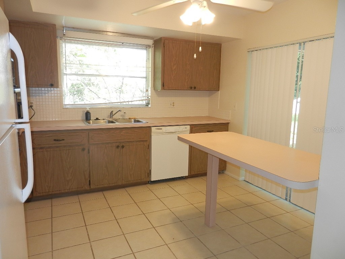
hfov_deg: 69.4
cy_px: 130
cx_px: 172
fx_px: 249
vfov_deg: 54.9
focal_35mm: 25
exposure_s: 1/30
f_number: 3.5
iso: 160
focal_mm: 4.5
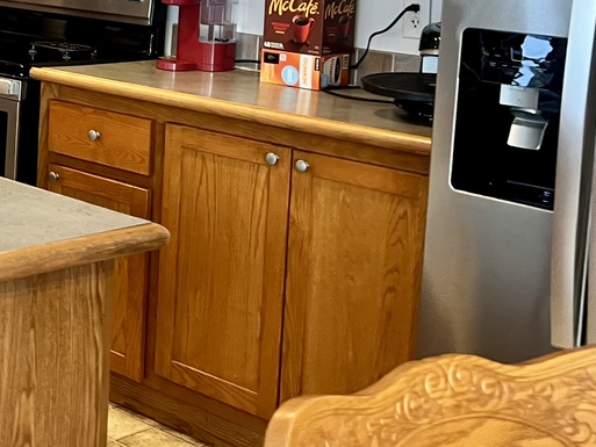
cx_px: -88
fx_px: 1257
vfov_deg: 19.6
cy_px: 10
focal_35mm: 73
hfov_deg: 24.5
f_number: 1.5
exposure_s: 1/60
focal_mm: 5.7
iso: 125
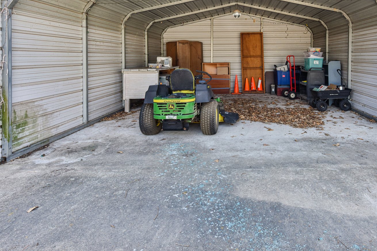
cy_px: 57
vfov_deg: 48.9
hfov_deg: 70.4
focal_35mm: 25
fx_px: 262
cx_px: 235
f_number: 8
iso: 400
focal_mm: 16
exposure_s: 1/80
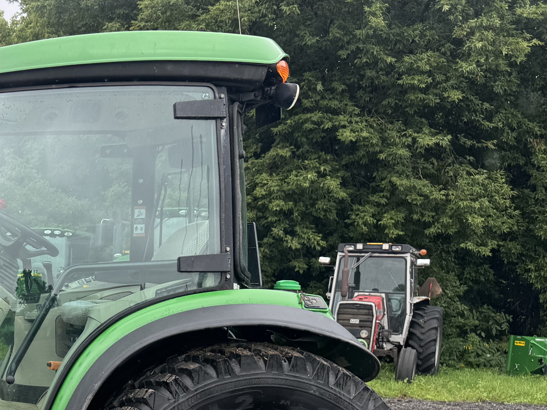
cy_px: 369
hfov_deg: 29.2
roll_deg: -1.7
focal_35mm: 58
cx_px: -89
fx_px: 917
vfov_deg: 24.5
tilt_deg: -1.3
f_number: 1.78
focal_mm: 6.76
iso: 80
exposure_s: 1/433
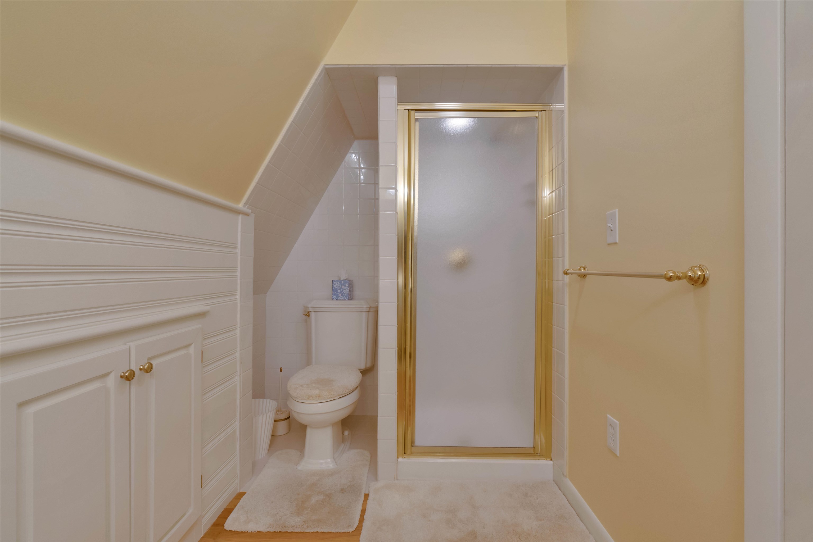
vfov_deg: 73.8
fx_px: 361
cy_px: 271
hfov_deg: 96.7
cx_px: 406
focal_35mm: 16
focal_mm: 16
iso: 800
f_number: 8
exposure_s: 1/90
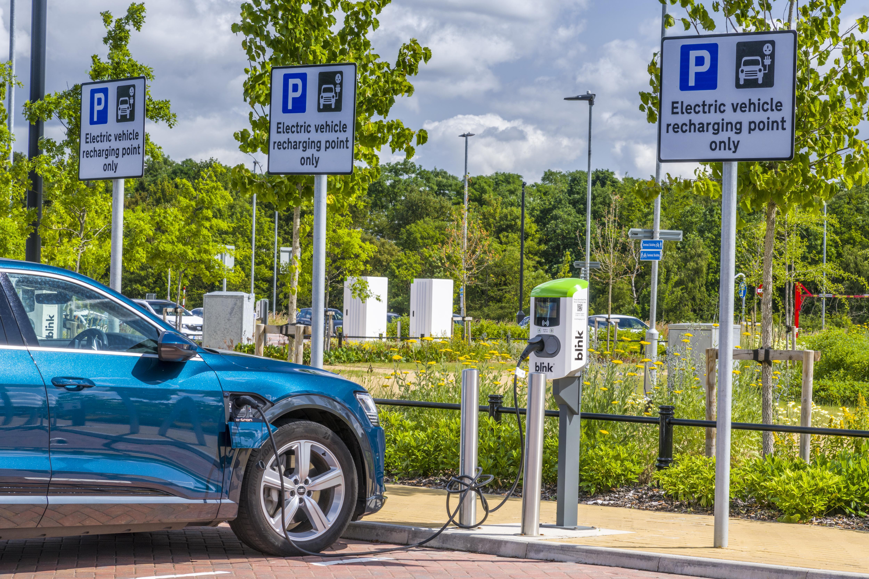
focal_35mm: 105
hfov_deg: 19.5
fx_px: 2534
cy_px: 290
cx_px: 434
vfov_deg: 13.0
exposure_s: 1/30
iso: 125
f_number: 16
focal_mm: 105
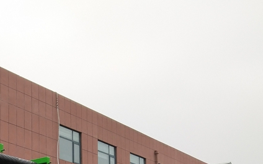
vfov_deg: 13.6
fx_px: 645
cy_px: 251
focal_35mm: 90
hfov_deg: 21.9
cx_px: -21
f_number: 1.8
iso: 90
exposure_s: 1/351
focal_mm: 3.95
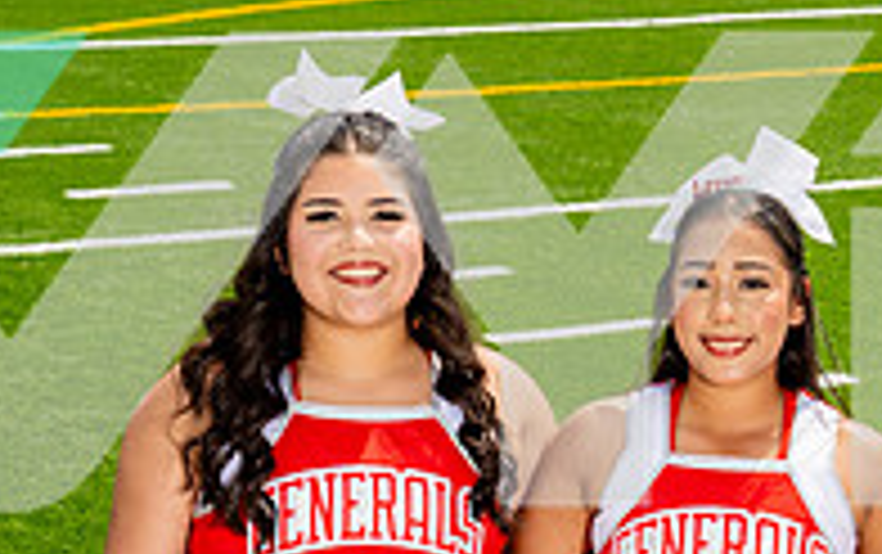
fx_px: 3682
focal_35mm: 153
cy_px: 817
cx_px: 778
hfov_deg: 13.5
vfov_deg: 8.4
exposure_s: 1/250
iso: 100
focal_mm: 49
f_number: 8
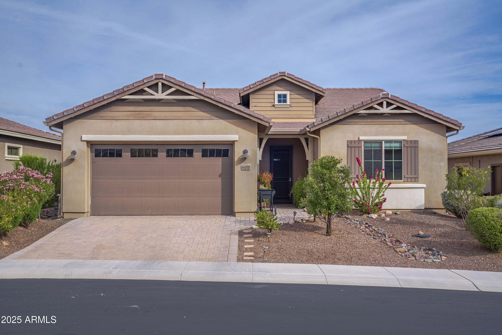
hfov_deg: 48.5
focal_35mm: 40
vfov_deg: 33.4
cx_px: 251
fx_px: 558
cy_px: 168
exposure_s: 1/8000
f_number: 8
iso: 160
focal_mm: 40
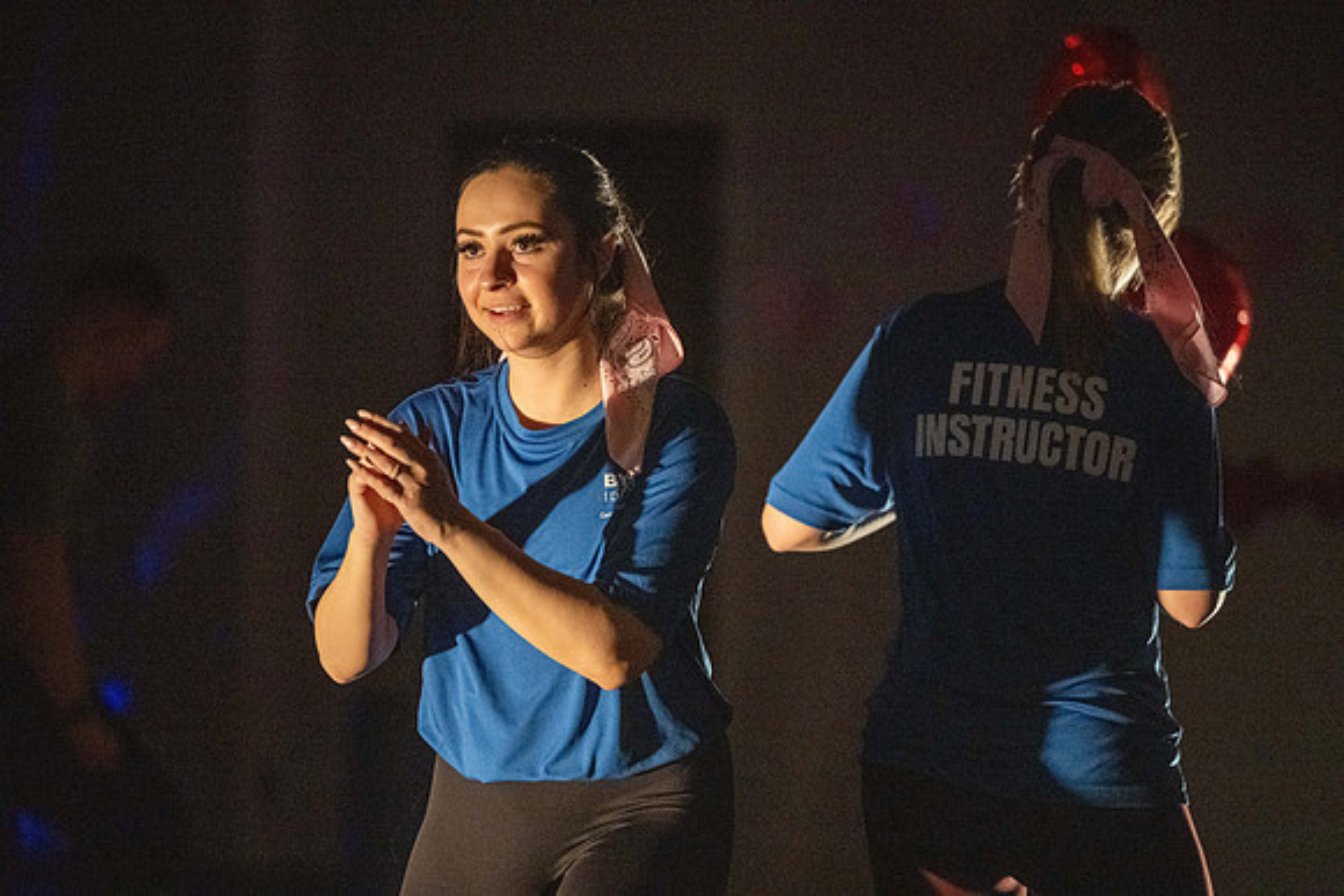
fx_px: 6721
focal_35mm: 180
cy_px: 448
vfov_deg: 7.6
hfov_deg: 11.4
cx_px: 672
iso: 16000
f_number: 2.8
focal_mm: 180
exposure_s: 1/5000
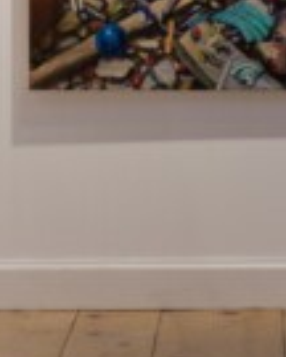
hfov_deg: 7.5
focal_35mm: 207
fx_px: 2190
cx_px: 258
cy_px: -53
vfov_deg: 9.2
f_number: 4
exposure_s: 1/320
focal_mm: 50
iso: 1250
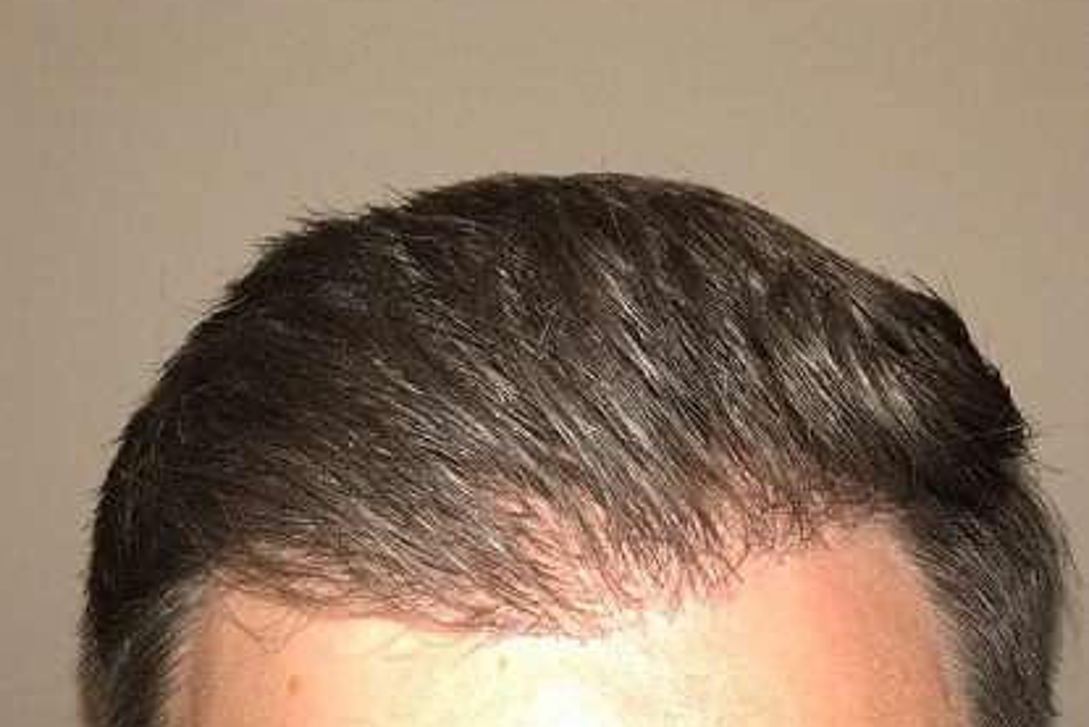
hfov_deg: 33.4
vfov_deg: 22.6
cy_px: 396
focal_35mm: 60
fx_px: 1816
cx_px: 543
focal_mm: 6.6
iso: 100
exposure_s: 1/50
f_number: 2.8
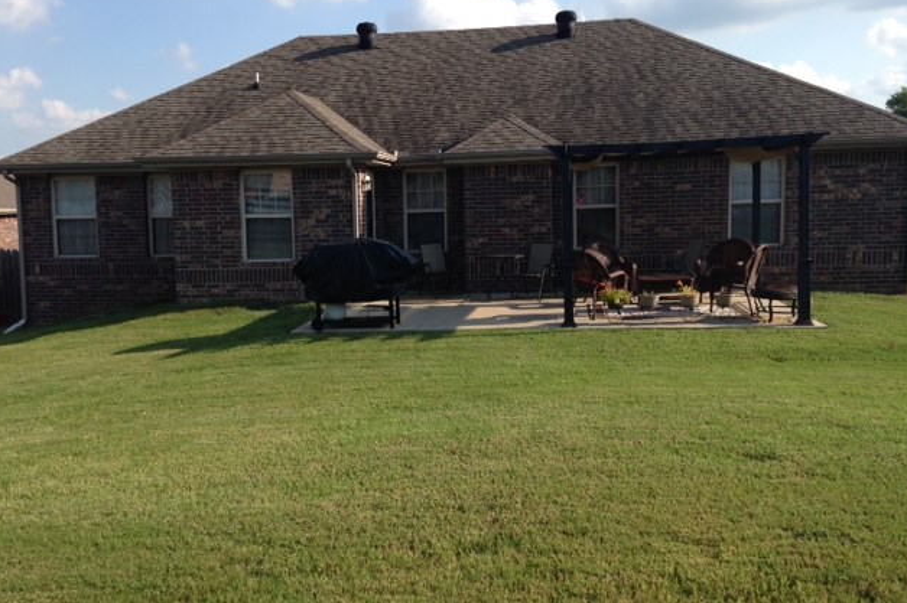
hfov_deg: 54.5
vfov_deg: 37.8
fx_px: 881
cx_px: 458
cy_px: 268
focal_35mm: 35
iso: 50
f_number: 2.4
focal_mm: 4.12
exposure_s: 1/1063
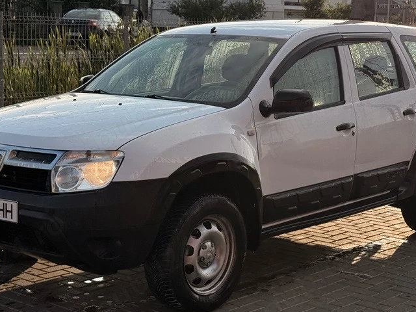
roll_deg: -1.0
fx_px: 901
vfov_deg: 19.6
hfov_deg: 26.0
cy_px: 104
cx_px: 206
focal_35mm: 75
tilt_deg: -4.8
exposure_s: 1/3534
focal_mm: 6.76
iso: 100
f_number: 1.78
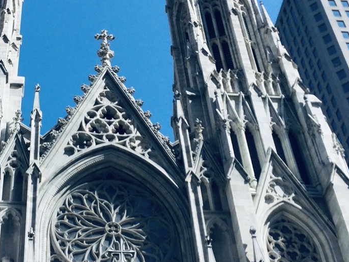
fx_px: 726
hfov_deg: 26.8
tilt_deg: +46.9
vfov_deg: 20.4
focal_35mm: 72
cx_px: 102
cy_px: 121
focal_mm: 3.3
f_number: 2.4
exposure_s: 1/1314
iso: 25
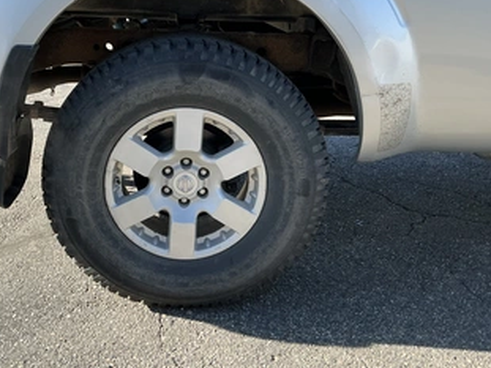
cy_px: 137
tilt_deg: -13.9
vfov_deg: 39.4
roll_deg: +2.6
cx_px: 178
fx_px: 510
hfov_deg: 50.7
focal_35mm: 36
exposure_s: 1/389
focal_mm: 3
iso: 25
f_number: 1.8
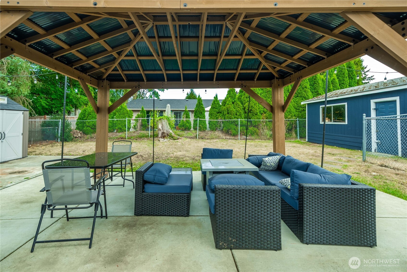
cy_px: 136
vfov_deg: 77.4
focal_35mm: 15
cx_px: 204
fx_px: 170
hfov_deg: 100.4
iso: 160
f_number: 7.1
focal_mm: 15
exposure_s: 1/30
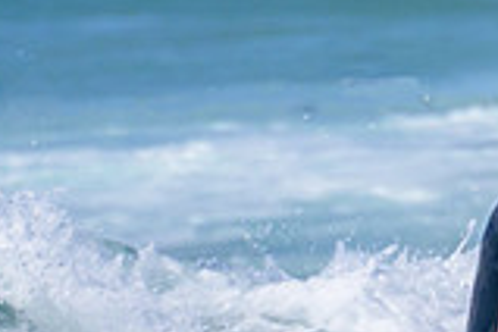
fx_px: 54734
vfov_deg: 0.3
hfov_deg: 0.5
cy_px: 404
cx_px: 286
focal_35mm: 3957
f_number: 11
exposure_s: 1/2000
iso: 640
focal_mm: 800
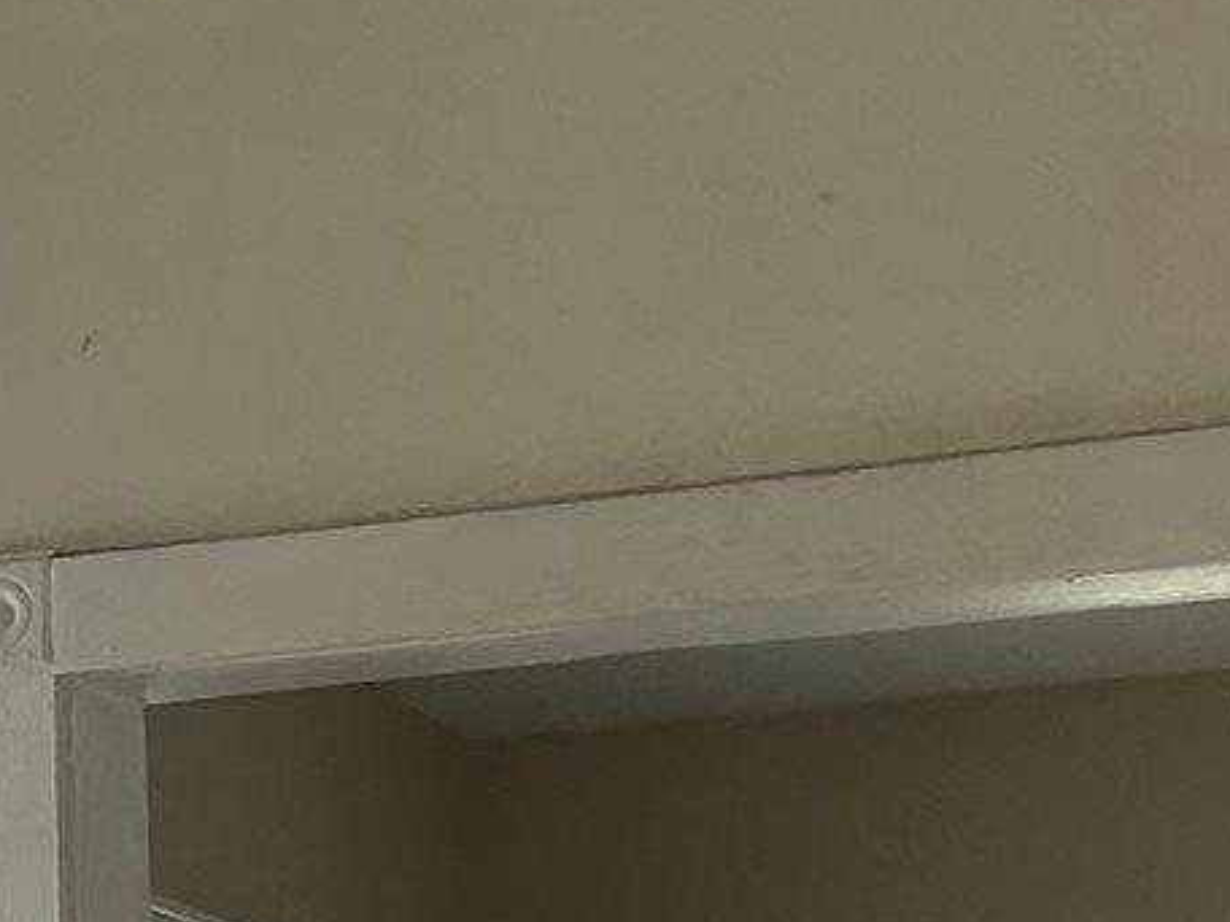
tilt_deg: +3.1
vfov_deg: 8.3
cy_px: 1469
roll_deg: +0.2
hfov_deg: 10.3
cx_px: -1303
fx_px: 6218
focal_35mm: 175
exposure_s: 1/165
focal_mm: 5.7
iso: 50
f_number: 1.5
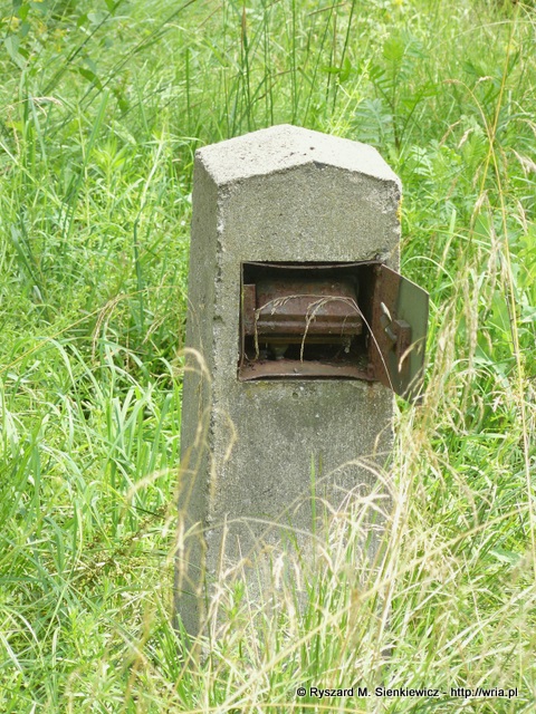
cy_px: 357
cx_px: 268
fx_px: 3468
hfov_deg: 8.8
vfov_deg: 11.8
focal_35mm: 168
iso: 100
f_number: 3.6
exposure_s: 1/100
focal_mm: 28
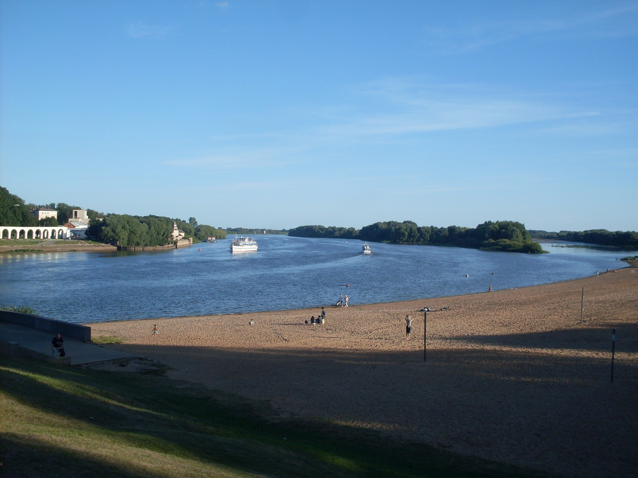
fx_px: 700
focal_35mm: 38
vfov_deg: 37.7
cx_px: 319
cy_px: 239
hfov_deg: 49.0
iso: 80
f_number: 8.4
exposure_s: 1/180
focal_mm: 6.3
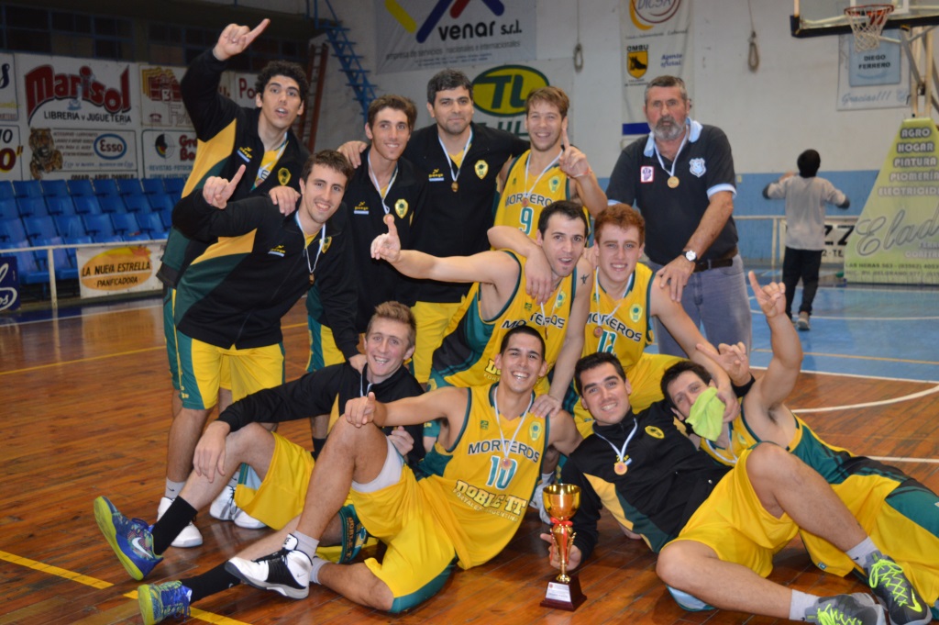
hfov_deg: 46.4
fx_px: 1095
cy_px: 312
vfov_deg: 31.8
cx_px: 470
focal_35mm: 42
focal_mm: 28
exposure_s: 1/60
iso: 640
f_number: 4.2
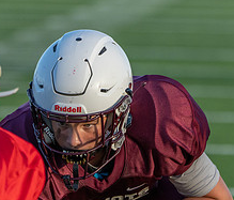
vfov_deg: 1.6
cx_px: 122
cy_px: 152
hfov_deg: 1.9
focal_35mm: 1010
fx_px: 7182
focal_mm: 297
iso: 640
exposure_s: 1/1250
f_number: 5.6
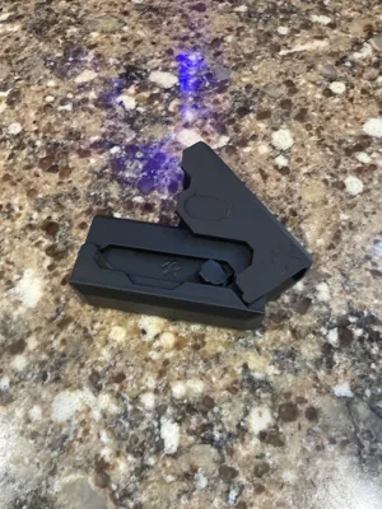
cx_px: 191
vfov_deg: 67.3
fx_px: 383
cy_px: 254
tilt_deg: -63.6
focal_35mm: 26
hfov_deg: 53.1
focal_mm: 4.2
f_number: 1.6
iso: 500
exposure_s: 1/60
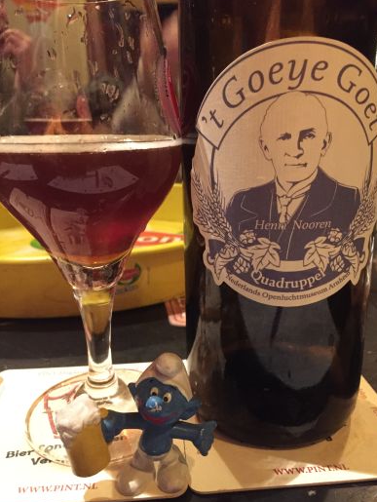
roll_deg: +0.8
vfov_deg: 59.9
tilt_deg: -18.0
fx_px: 435
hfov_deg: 46.8
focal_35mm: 30
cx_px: 194
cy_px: 259
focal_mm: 4.15
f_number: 2.2
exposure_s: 1/17
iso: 1000
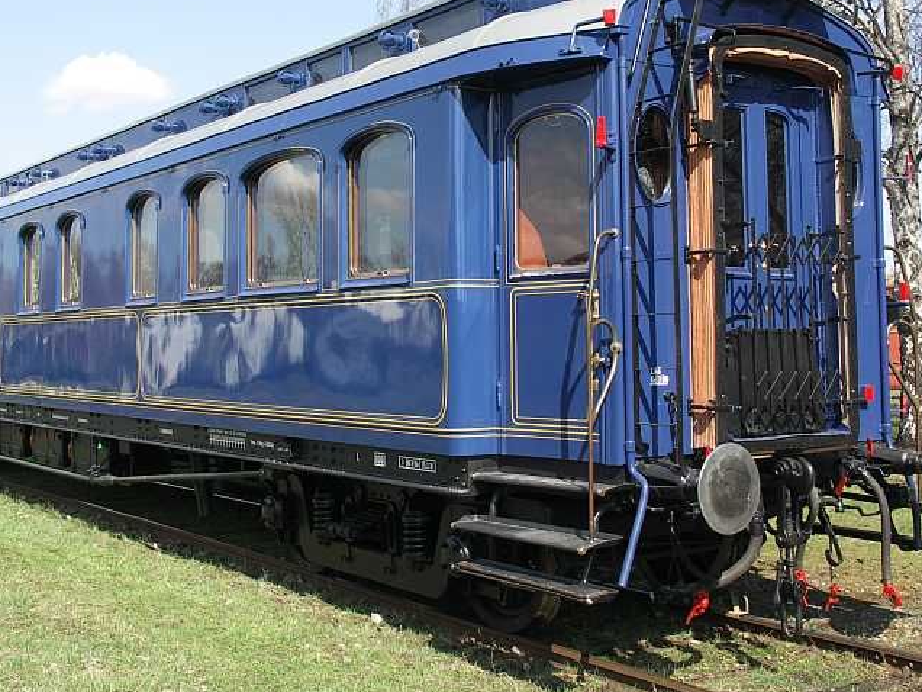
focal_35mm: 44
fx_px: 1172
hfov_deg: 42.9
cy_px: 273
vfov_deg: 32.8
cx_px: 415
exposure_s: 1/200
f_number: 4.5
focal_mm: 9.2
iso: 50
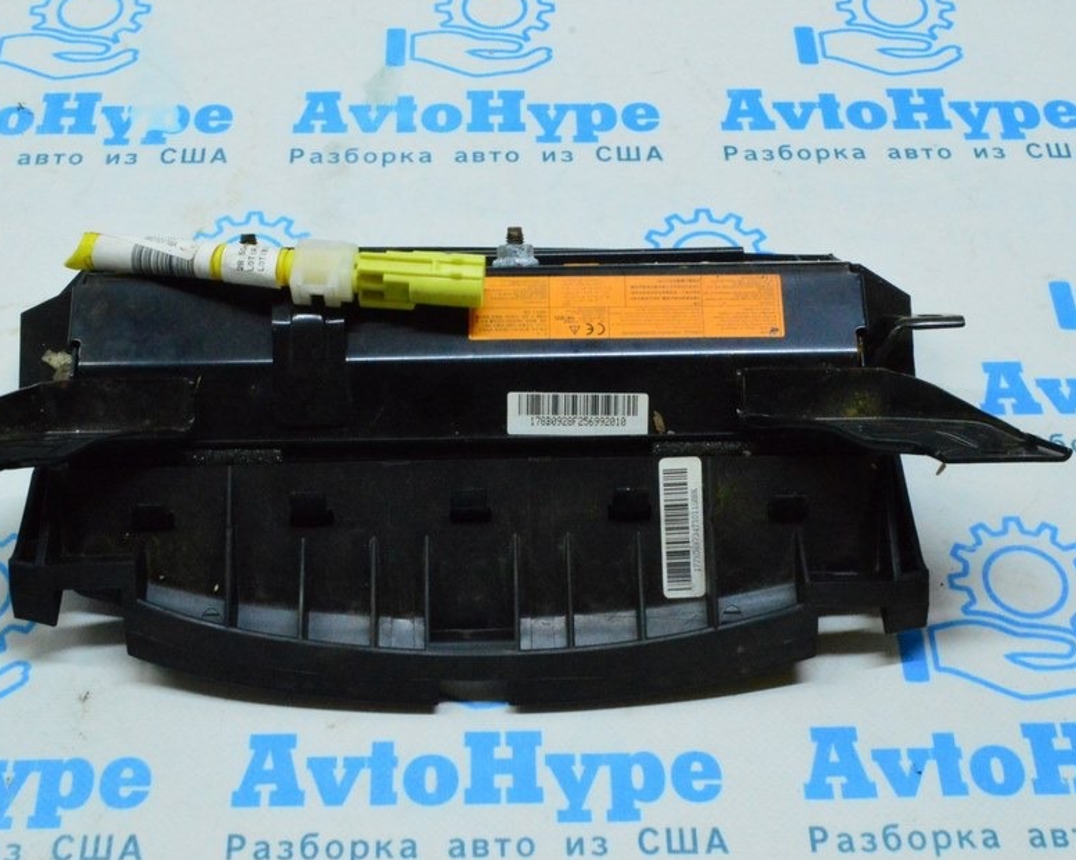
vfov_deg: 29.1
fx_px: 1655
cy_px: 439
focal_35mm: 52
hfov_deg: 36.0
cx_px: 494
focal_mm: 28
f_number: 29
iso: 6400
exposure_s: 1/30
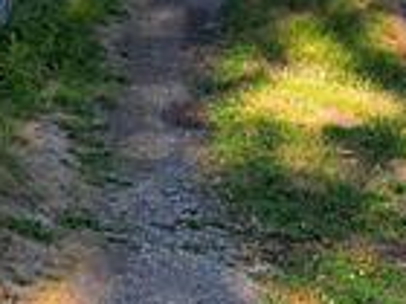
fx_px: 2064
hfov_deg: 9.9
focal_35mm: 176
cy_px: -188
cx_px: -545
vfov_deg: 8.2
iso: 100
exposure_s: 1/800
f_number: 1.7
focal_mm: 6.7
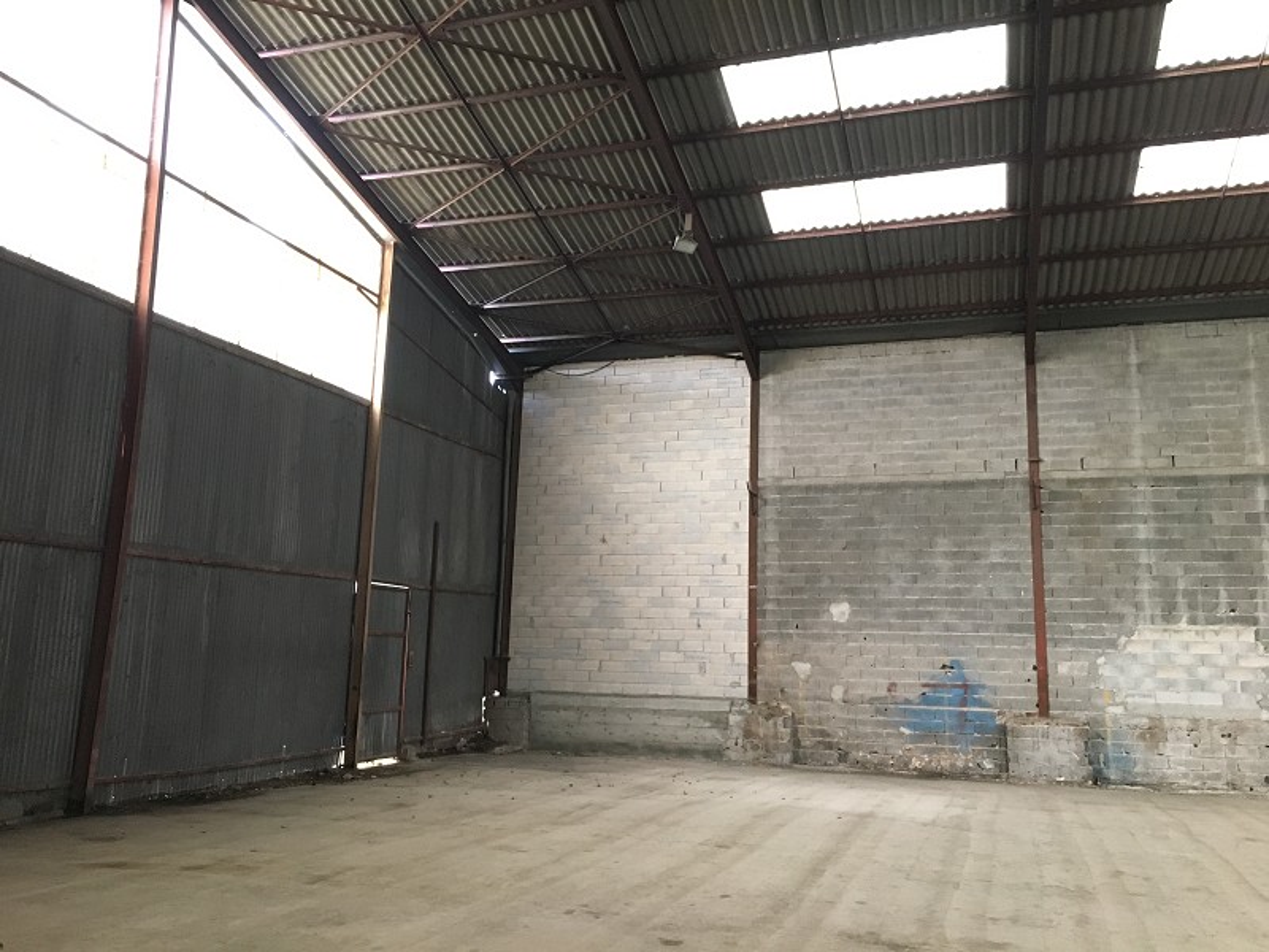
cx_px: 634
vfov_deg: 48.2
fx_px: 1063
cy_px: 476
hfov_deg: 61.7
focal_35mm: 29
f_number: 2.2
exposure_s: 1/25
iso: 200
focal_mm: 4.15
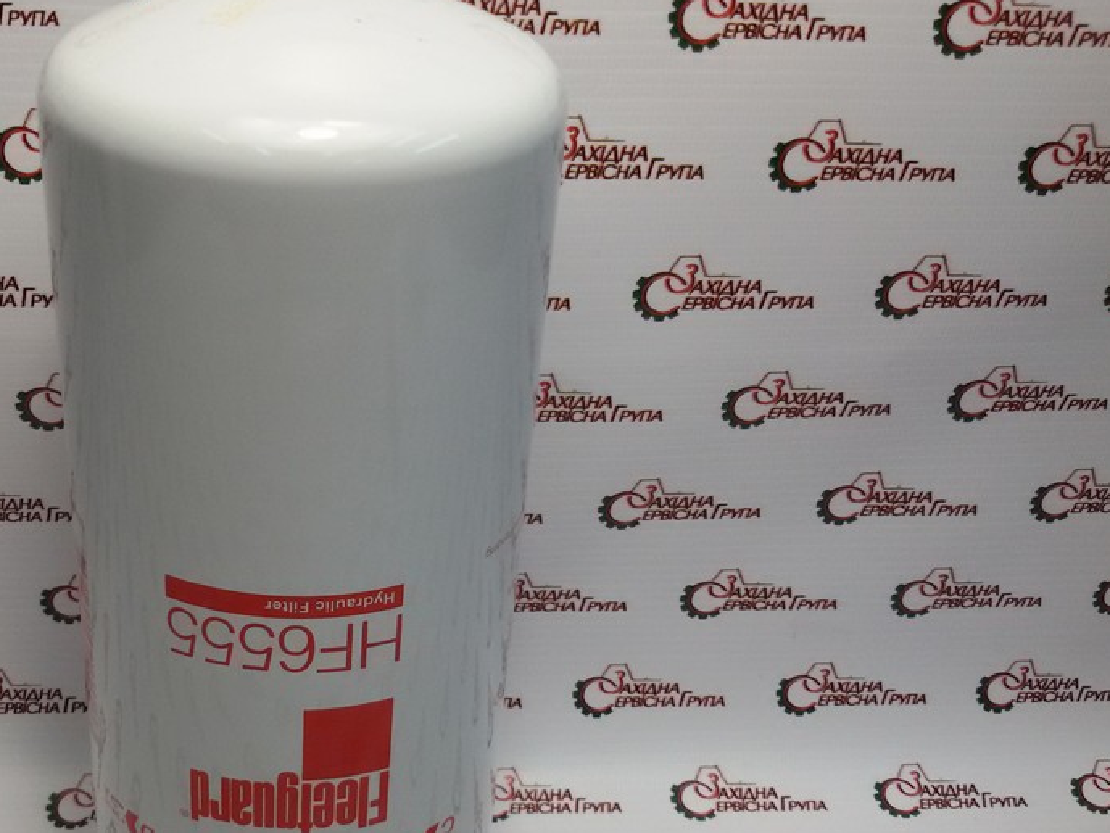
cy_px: 545
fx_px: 1443
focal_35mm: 45
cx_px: 338
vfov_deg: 32.0
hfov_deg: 41.3
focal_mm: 2.93
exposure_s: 1/100
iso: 80
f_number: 2.4
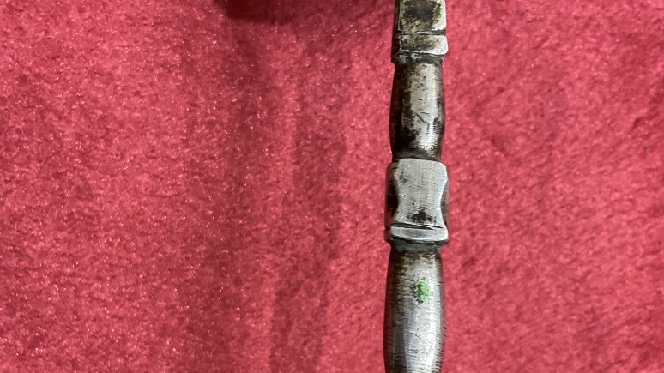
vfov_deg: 24.2
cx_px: 345
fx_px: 863
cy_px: 262
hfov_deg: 42.1
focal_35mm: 49
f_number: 1.8
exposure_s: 1/50
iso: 160
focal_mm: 3
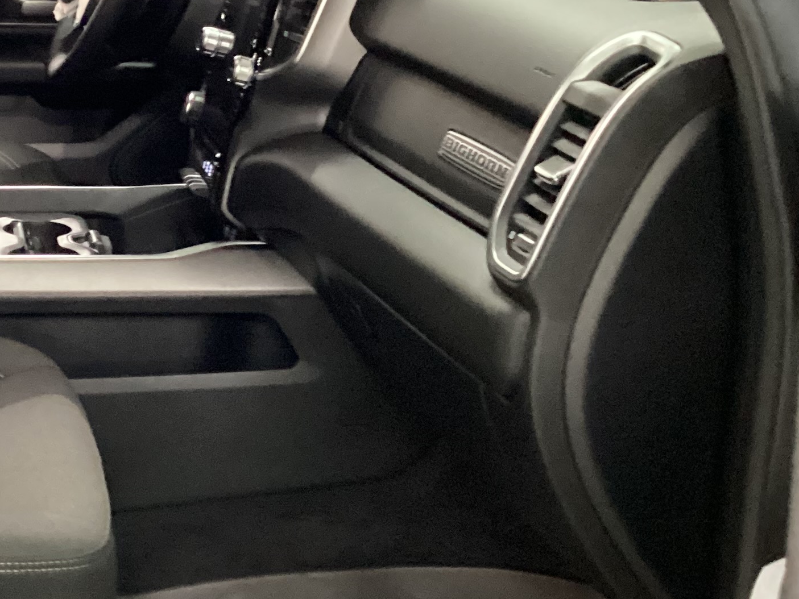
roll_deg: +0.1
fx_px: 1662
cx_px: 51
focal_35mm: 72
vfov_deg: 20.4
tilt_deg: -16.5
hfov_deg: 26.0
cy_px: 215
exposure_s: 1/24
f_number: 2.4
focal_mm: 3.3
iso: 800
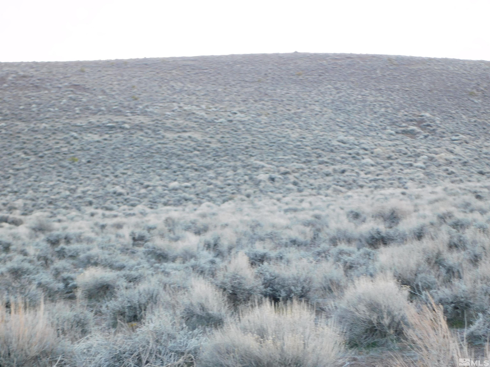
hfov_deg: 21.5
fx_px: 1288
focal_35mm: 91
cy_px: 184
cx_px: 245
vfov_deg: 16.2
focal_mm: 16.1
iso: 140
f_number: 4.5
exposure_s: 1/30
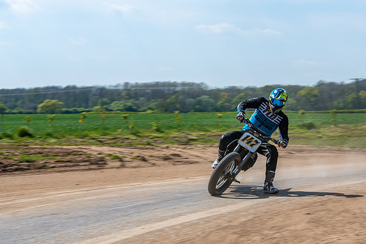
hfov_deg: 18.6
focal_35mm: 110
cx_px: 234
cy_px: 156
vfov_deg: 12.5
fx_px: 1117
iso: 100
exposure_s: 1/160
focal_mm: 86
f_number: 8
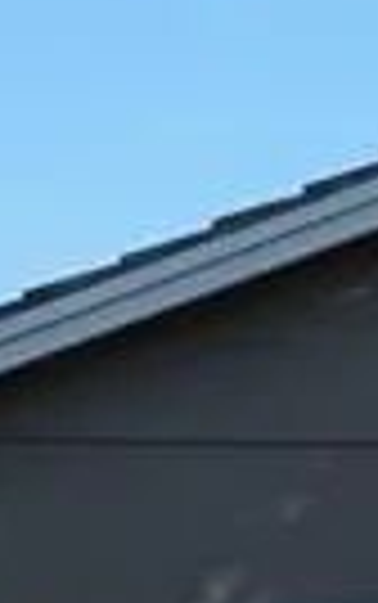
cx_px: 1350
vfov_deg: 8.1
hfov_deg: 4.8
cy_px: 742
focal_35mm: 257
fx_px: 4227
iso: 100
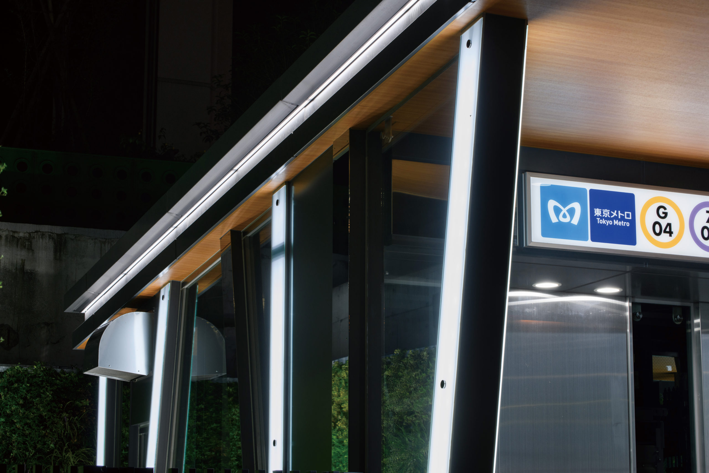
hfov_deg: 24.8
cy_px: 236
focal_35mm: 82
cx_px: 354
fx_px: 1615
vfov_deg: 16.7
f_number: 11
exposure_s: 1/8
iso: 400
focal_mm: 82
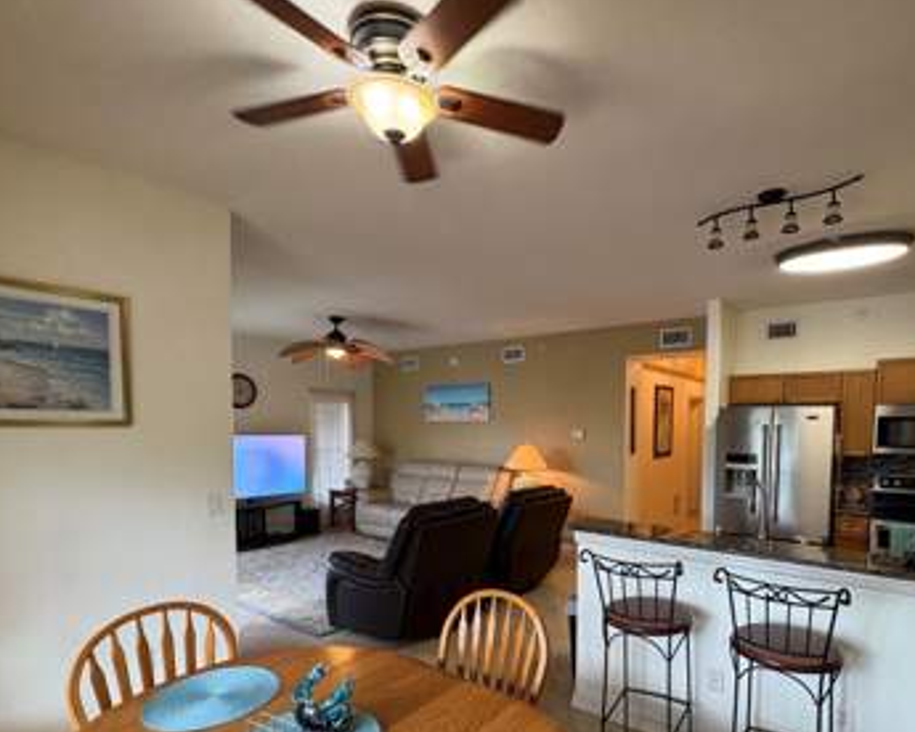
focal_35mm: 19
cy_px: 456
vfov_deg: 69.8
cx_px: 525
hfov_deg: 82.7
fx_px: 515
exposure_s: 1/60
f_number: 2.2
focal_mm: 2.22
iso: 250
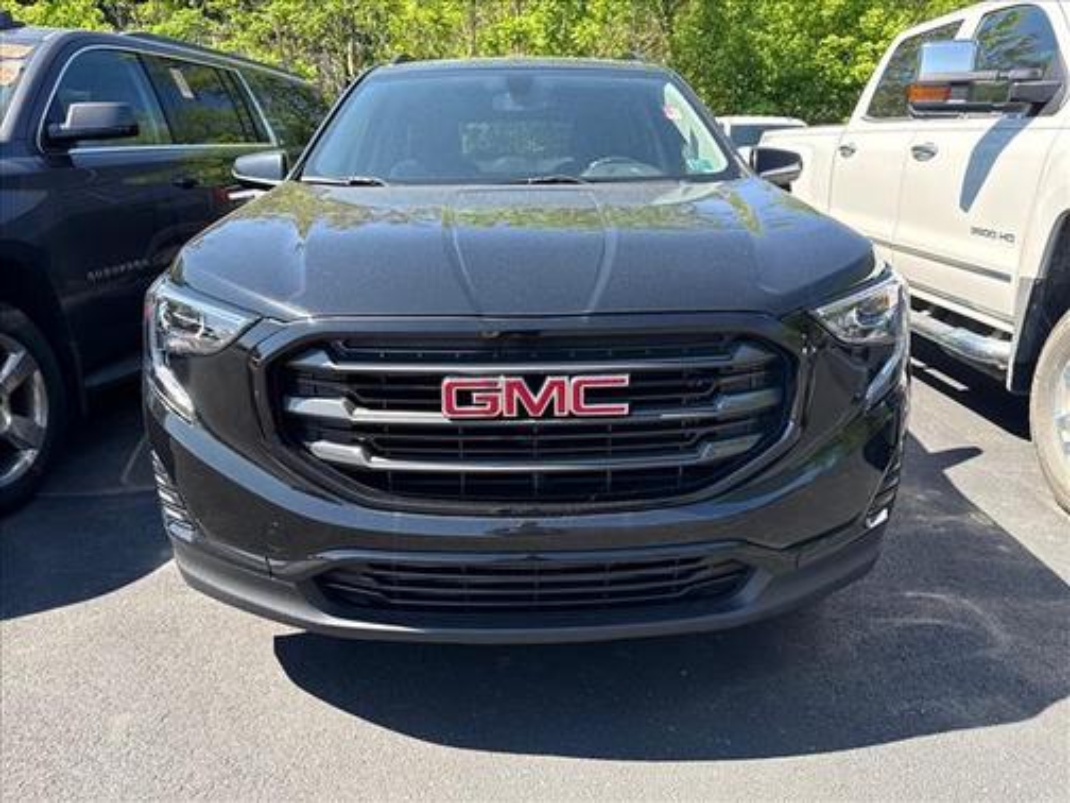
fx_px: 742
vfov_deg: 56.8
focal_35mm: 24
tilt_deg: -14.7
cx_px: 535
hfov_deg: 71.6
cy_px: 402
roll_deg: +2.1
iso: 100
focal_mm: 6.76
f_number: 1.78
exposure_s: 1/1018
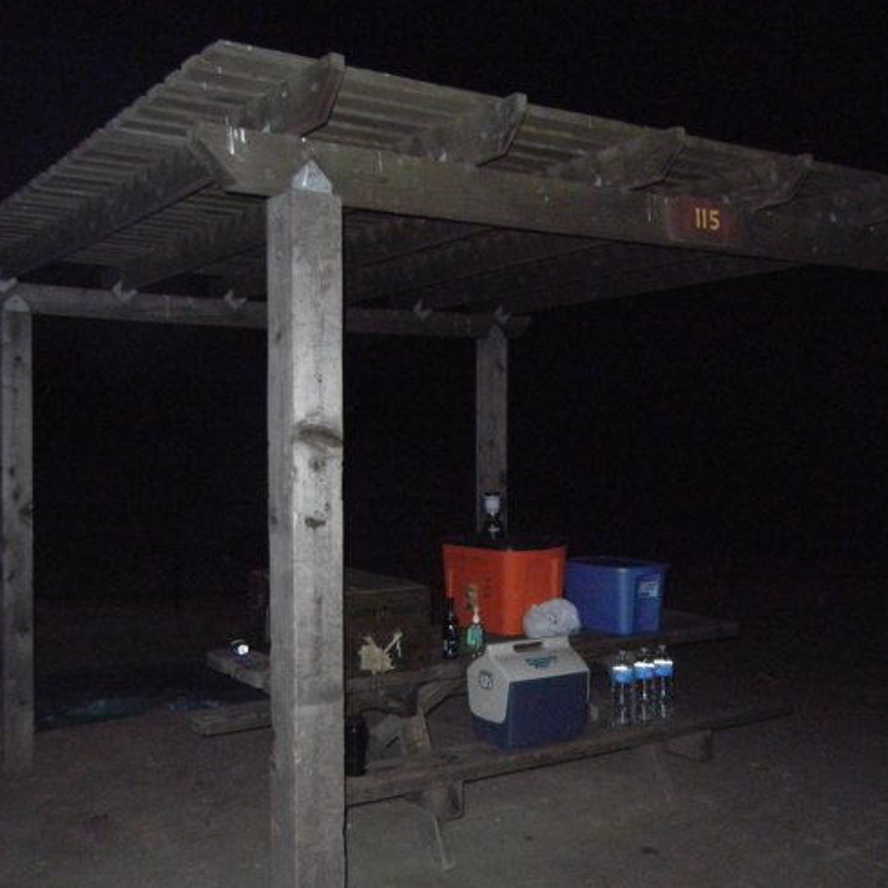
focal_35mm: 39
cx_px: 401
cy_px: 468
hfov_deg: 42.8
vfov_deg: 42.8
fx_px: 1132
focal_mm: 5.4
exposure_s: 1/8
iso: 560
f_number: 3.5
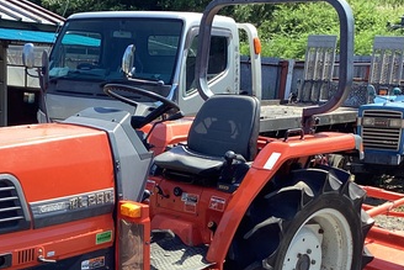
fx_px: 696
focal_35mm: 62
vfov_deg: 21.6
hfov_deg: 32.0
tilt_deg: -11.8
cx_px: 125
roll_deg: -3.6
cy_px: 227
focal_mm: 3.3
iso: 25
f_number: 2.4
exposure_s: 1/497
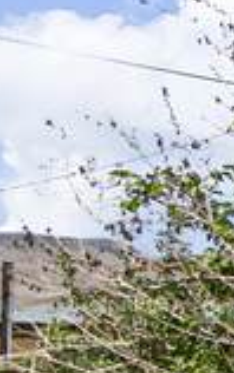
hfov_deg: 5.0
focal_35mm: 124
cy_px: 391
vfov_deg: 16.4
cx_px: 1456
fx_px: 1263
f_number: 7.1
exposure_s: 1/50
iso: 100
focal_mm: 10
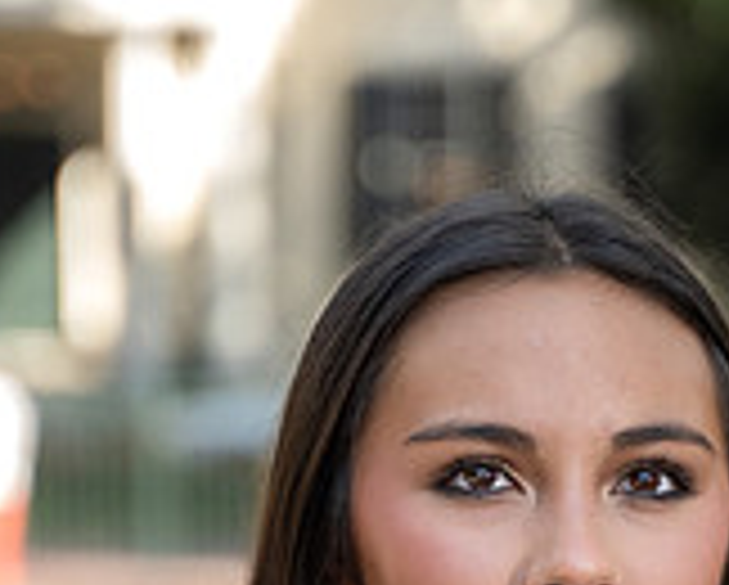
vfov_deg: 5.2
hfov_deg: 6.5
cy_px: 746
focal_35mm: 295
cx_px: 747
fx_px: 6372
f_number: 2.8
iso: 400
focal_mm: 75
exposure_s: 1/1000
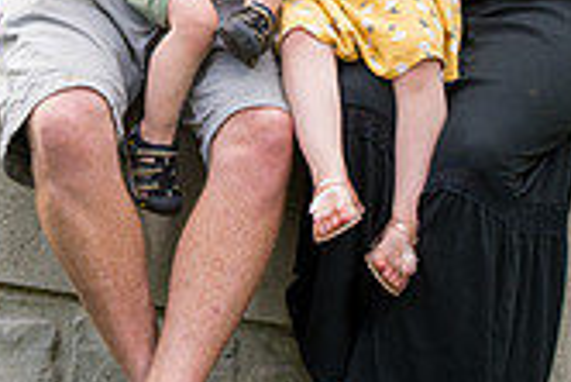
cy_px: -210
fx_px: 3016
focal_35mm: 190
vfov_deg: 7.1
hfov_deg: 10.8
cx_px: 220
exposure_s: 1/160
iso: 250
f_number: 5
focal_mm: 70
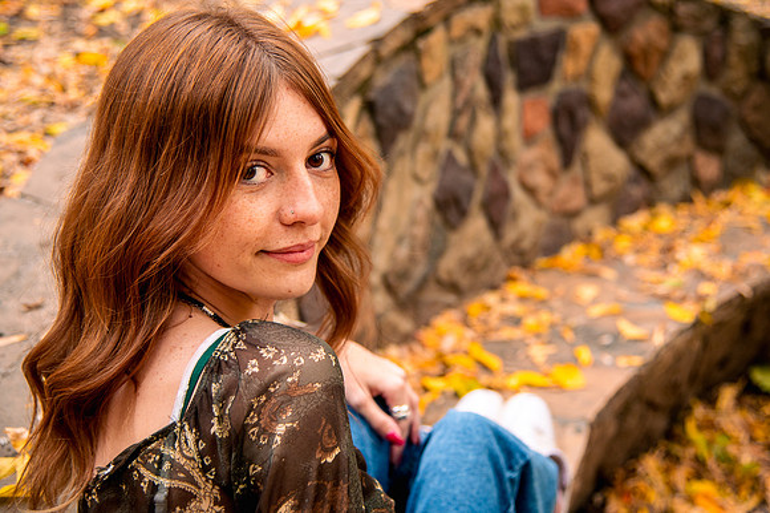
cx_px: 419
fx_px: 1209
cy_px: 234
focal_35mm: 57
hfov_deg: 35.3
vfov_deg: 23.9
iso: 400
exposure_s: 1/80
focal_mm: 52
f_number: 4
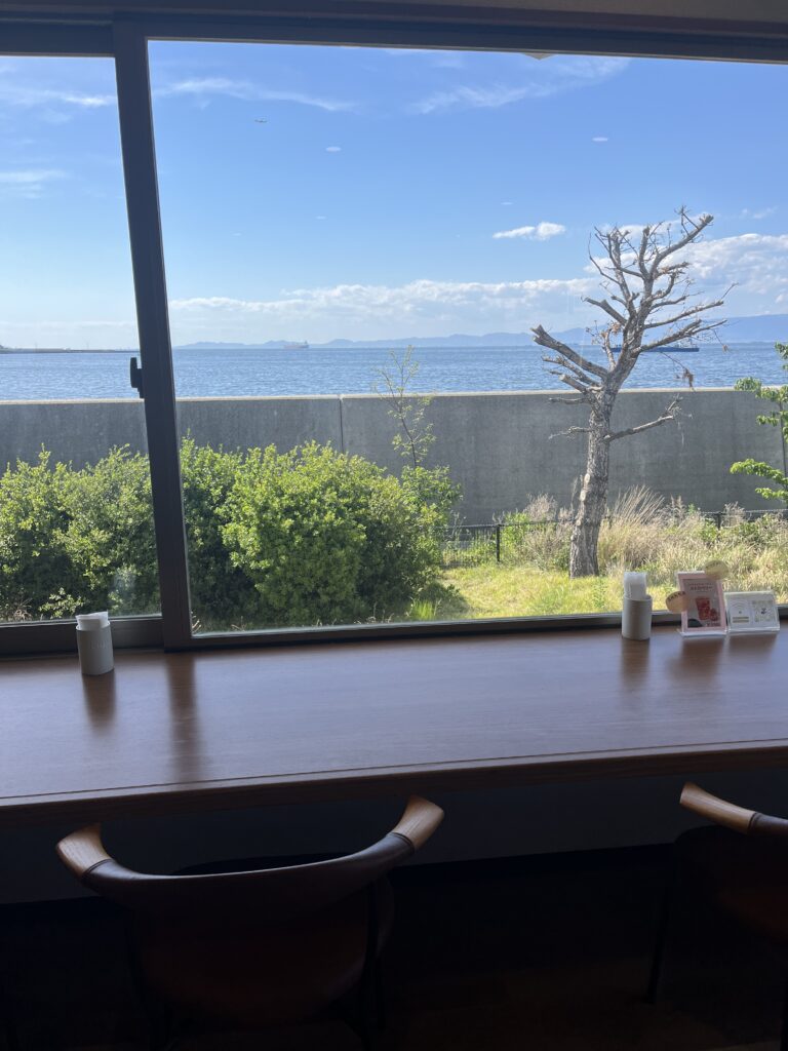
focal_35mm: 26
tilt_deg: -13.6
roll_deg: +2.0
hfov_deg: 53.1
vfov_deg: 67.3
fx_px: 789
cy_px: 526
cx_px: 394
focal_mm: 5.1
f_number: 1.6
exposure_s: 1/2825
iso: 50
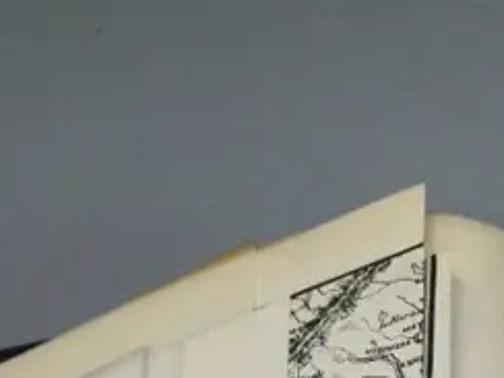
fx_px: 2446
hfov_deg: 11.5
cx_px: 609
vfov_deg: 8.4
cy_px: 758
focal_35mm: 168
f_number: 5.6
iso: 3200
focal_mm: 20
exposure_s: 1/320
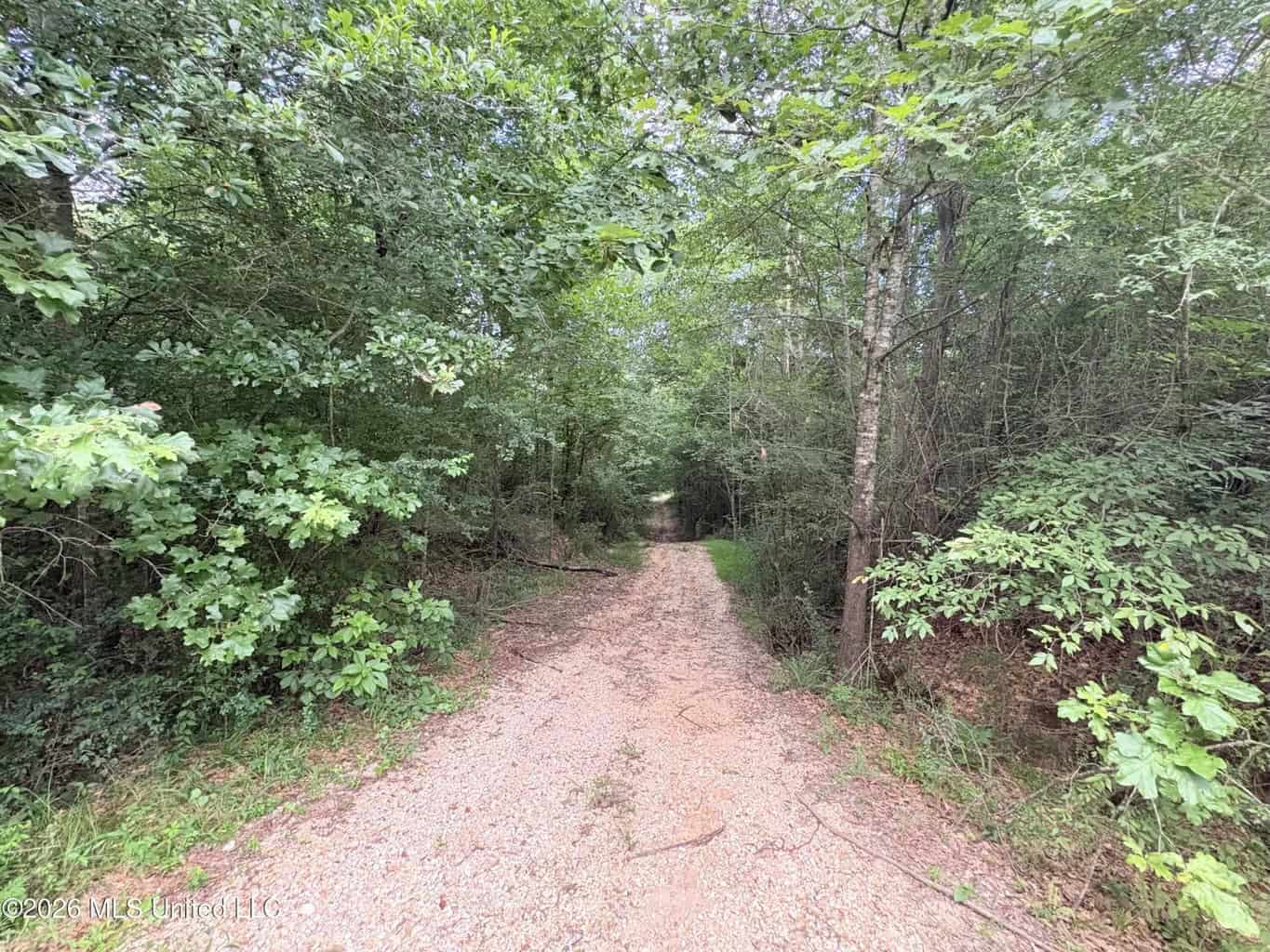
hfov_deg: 102.1
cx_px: 635
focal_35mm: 14
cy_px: 476
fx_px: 514
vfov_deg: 85.7
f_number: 2.2
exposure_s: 1/60
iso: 400
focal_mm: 2.2
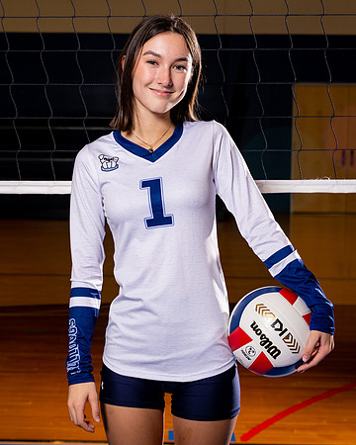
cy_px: 222
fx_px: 1086
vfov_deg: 23.2
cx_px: 146
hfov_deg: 18.6
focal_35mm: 82
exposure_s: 1/125
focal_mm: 58
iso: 250
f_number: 5.6
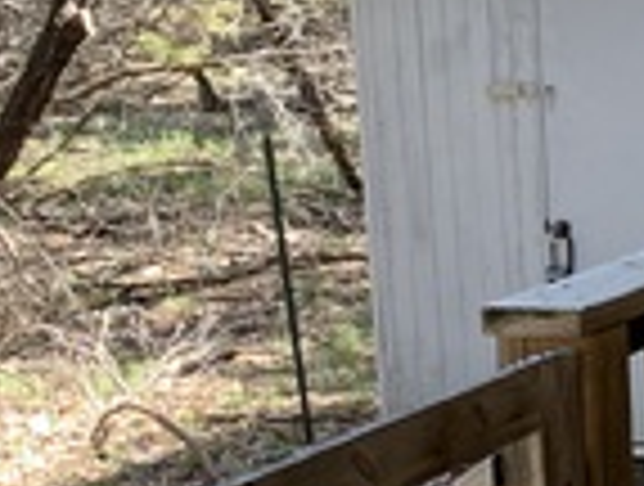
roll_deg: -0.8
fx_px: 2164
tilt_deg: -12.2
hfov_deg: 13.8
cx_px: 1365
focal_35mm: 116
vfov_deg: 12.8
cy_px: 266
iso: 40
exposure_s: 1/121
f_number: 1.8
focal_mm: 4.25
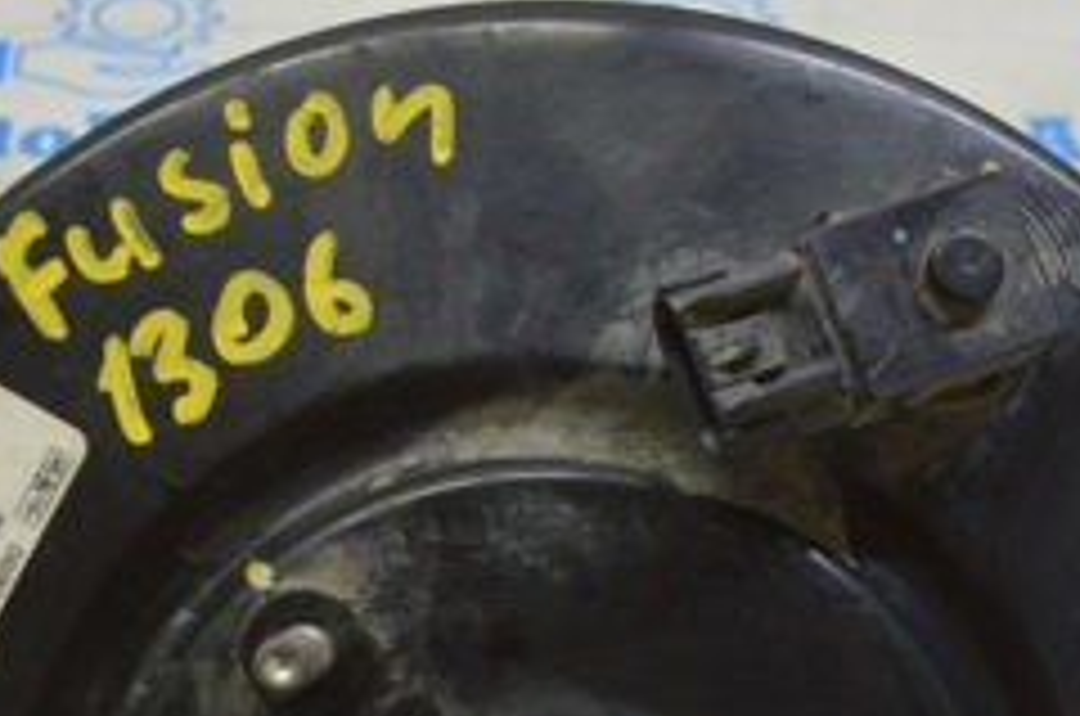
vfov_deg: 12.8
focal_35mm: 104
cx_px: 554
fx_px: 3114
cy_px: 808
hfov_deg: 19.7
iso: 400
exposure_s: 1/25
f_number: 5.6
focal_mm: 26
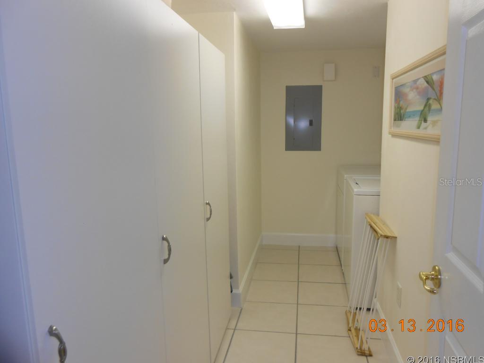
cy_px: 182
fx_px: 364
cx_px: 242
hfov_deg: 67.3
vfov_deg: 53.1
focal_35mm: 26
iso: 125
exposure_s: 1/30
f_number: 3.5
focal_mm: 4.6
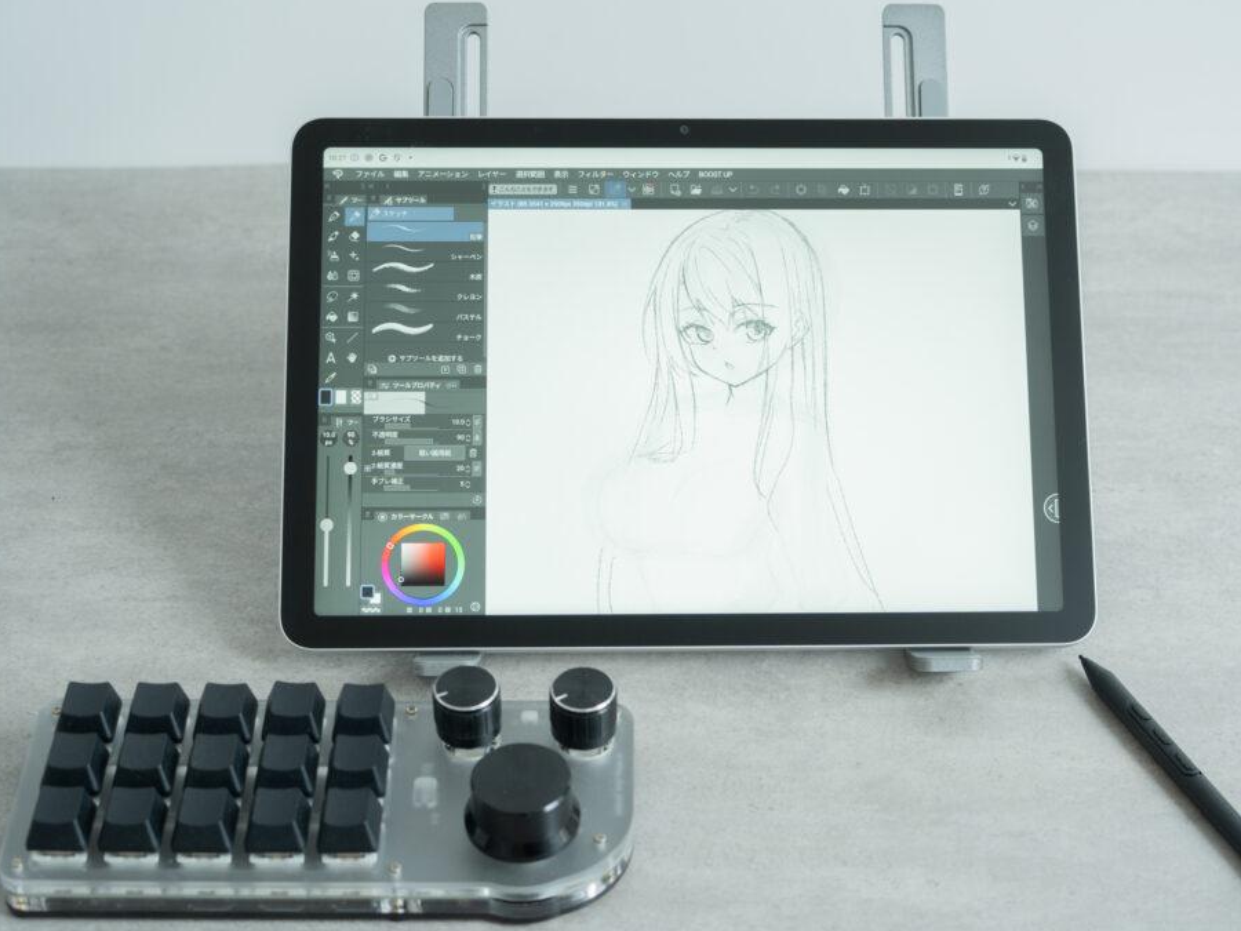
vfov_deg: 22.9
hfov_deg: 30.2
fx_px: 2294
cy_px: 466
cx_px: 691
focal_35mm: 64
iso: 400
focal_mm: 57
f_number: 6.3
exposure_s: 1/13
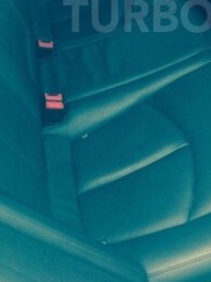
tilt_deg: -31.8
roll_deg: -1.9
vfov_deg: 28.8
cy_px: 15
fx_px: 520
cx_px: 176
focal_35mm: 64
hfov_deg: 22.5
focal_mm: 4.12
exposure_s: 1/120
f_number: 2.4
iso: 50
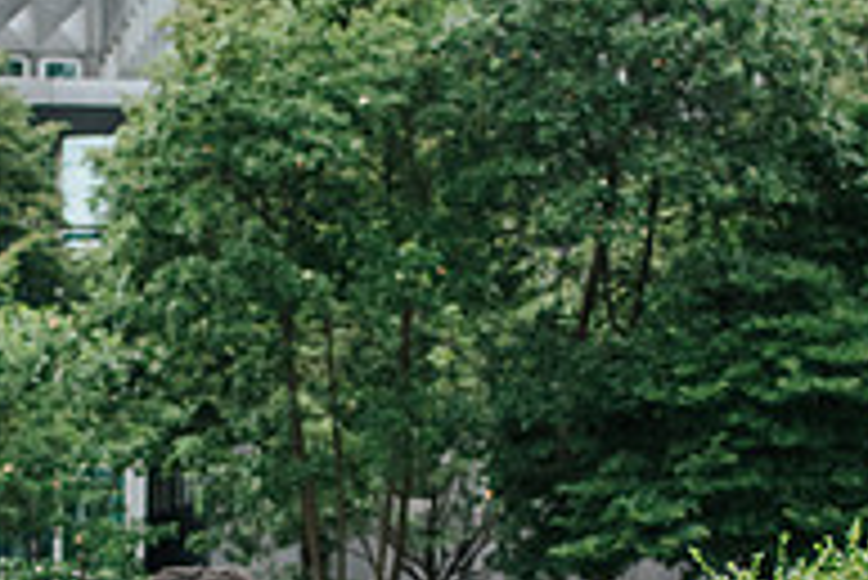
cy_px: 766
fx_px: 2847
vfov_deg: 11.3
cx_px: 153
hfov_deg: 17.2
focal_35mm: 118
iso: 1000
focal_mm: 35
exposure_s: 1/1250
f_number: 2.8
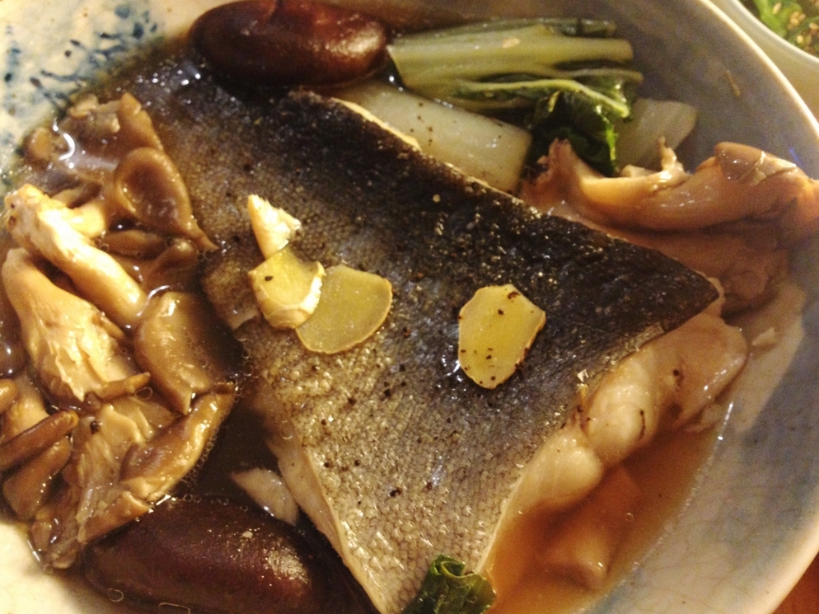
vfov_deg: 41.8
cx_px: 400
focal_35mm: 34
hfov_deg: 54.0
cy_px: 308
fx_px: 804
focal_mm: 4.12
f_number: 2.4
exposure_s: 1/15
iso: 400
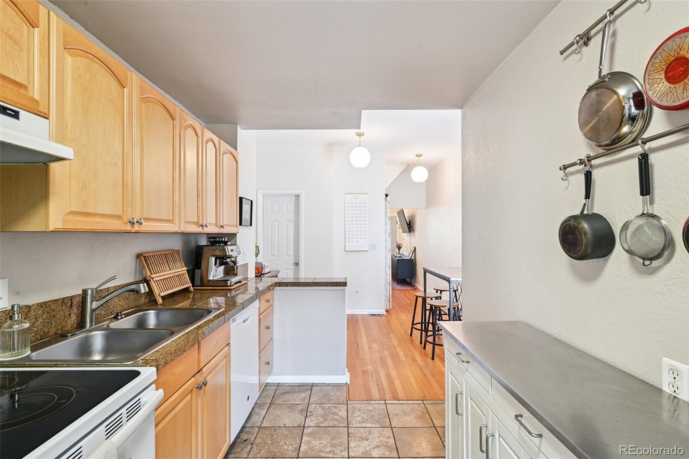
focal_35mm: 16
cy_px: 230
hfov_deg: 95.0
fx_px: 316
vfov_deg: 72.0
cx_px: 344
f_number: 10
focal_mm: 16.5
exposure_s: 1/5
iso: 400
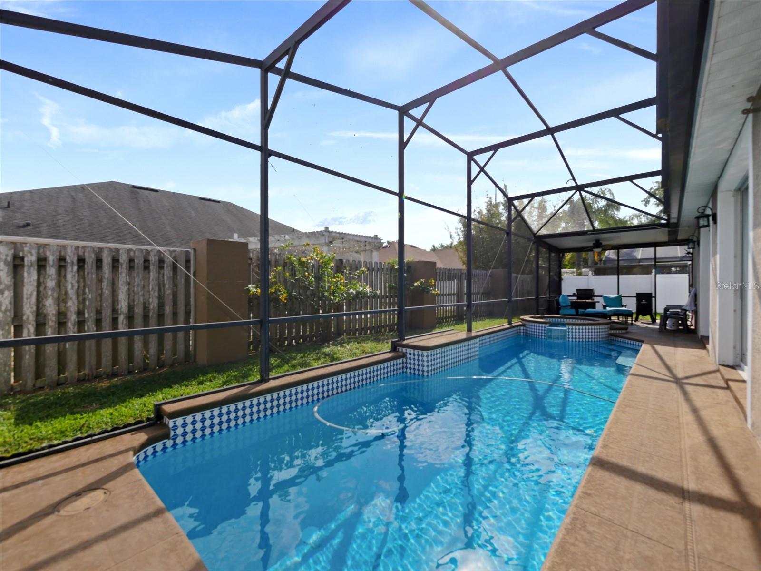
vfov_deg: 85.7
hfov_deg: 102.1
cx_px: 380
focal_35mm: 14
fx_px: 308
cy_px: 286
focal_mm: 7
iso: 200
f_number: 7.1
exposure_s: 1/400
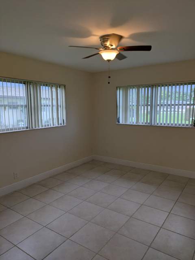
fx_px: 188
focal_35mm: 25
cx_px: 98
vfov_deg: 69.4
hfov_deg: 54.9
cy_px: 130
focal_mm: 5.43
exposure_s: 1/120
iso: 50
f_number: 1.89
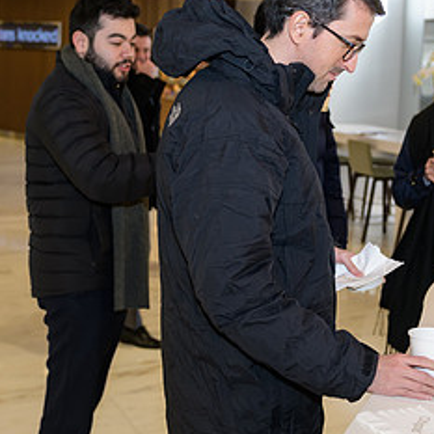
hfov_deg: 23.9
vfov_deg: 23.8
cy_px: 115
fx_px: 1021
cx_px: 272
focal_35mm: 72
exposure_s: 1/125
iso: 400
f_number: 3.2
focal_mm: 34
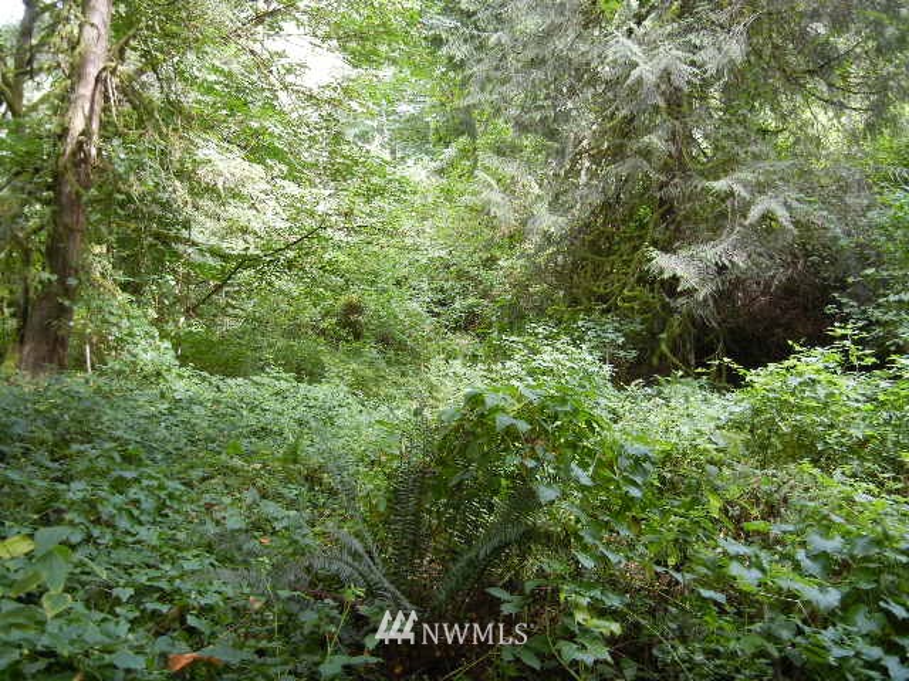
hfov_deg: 60.0
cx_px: 454
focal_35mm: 30
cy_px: 340
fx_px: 788
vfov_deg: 46.8
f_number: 3.5
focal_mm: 5.4
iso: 163
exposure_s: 1/30
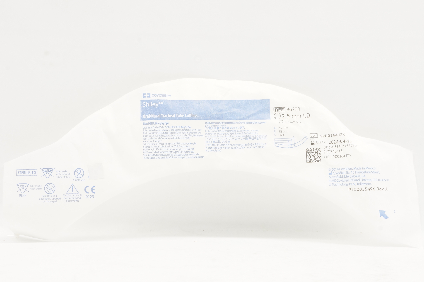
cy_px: 141
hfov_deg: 24.6
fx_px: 971
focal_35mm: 82
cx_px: 212
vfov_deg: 16.5
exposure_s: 1/15
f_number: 16
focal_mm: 55
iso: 800
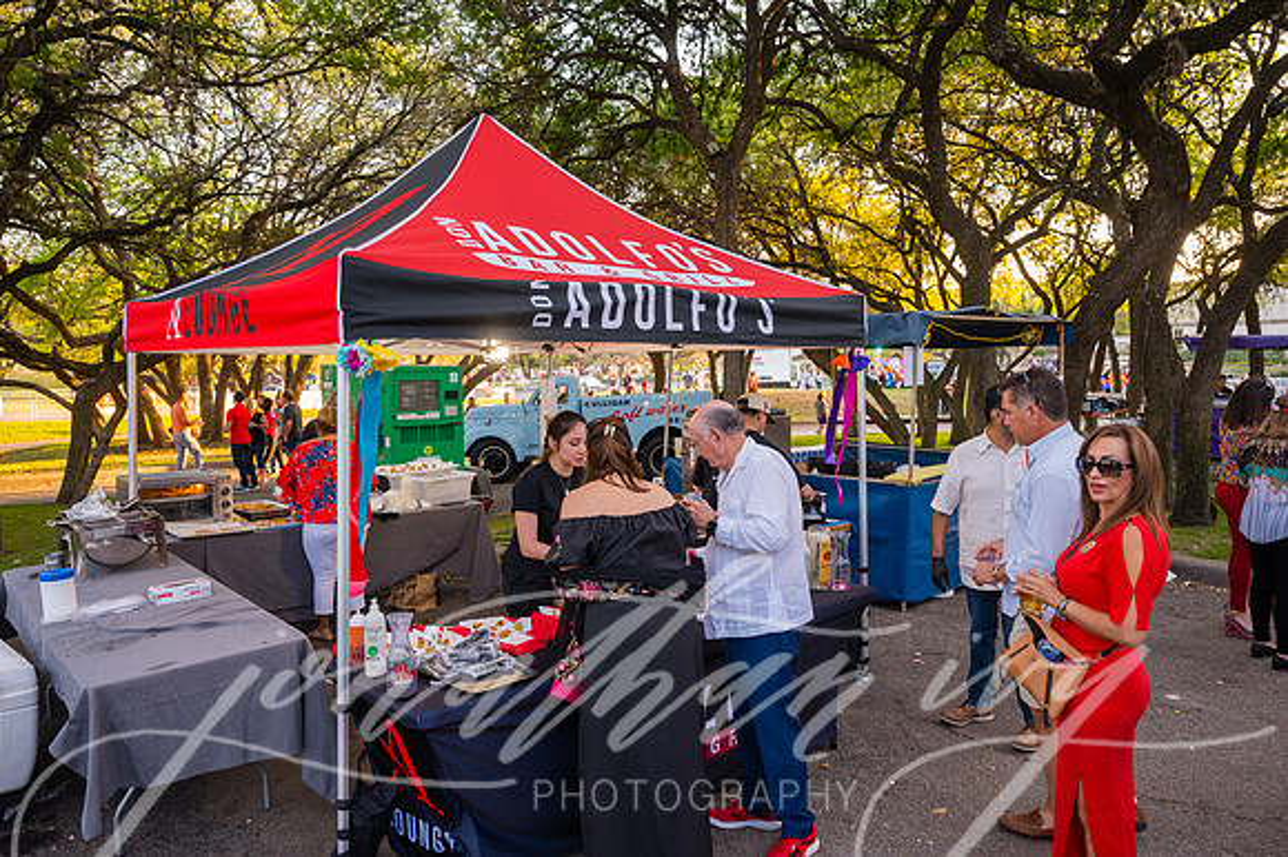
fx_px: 902
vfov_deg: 50.8
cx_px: 644
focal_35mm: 25
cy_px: 428
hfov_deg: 71.0
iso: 1250
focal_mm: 24
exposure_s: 1/400
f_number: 4
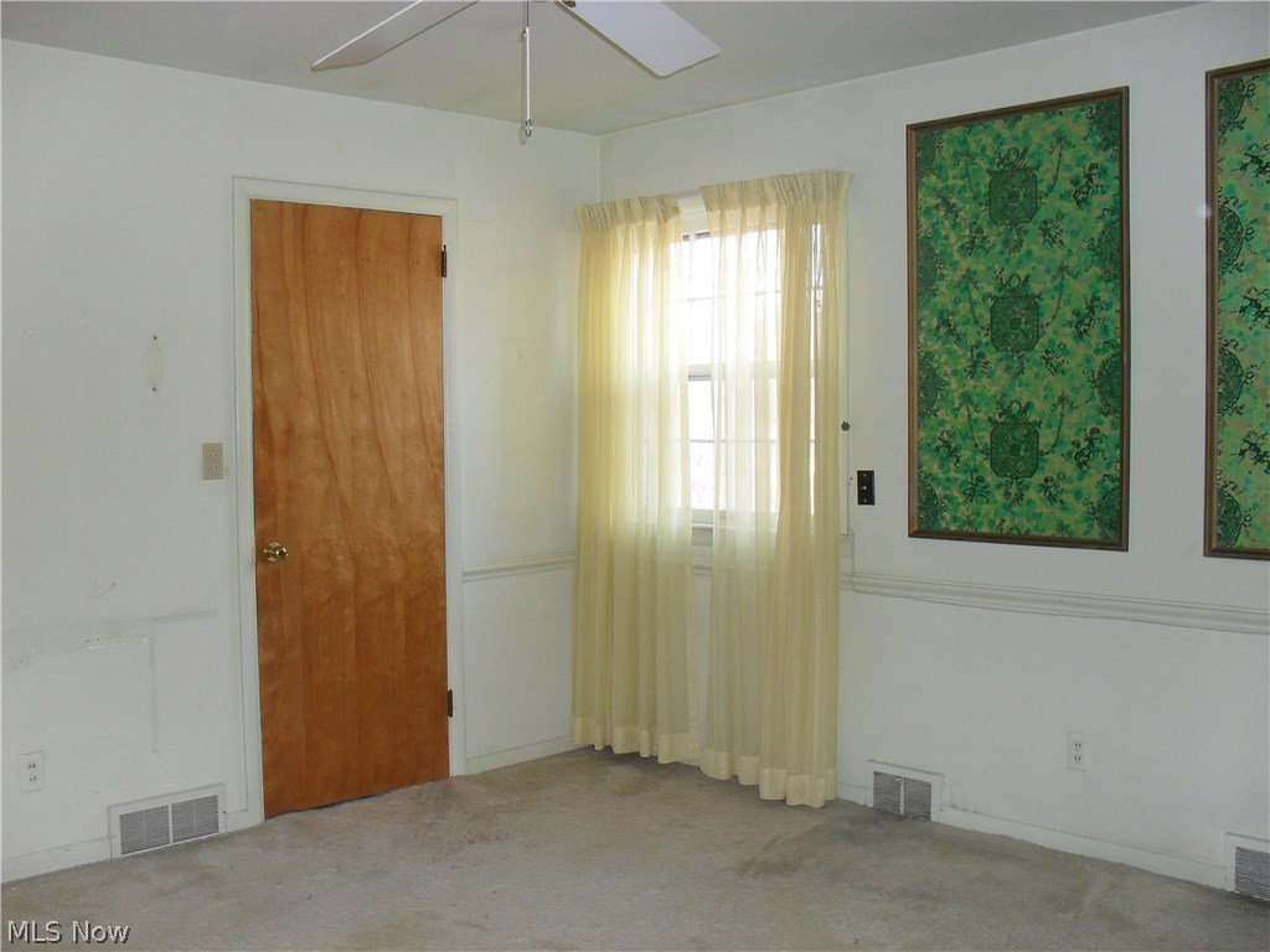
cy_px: 476
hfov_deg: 52.6
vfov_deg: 40.7
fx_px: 1284
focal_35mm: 35
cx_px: 635
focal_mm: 6.3
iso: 200
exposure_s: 1/45
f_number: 3.2
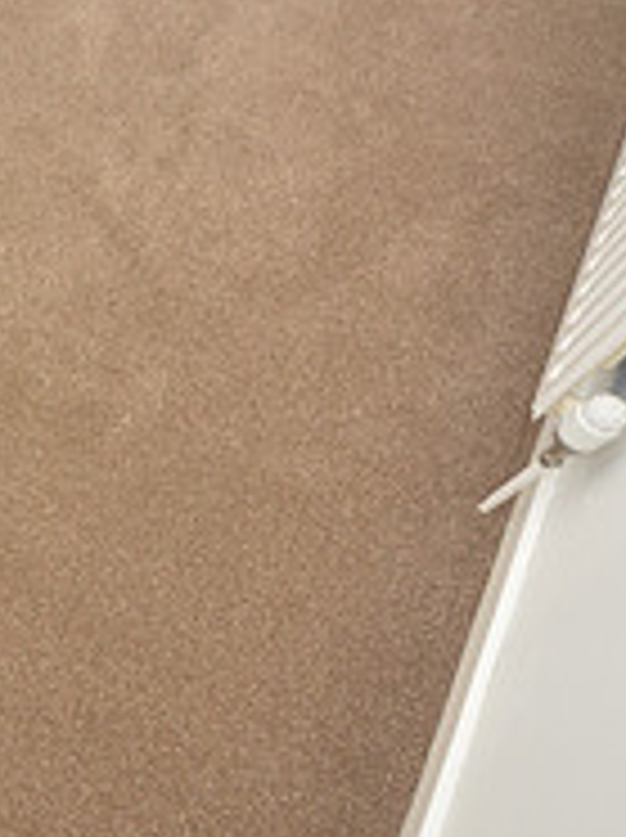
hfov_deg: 32.1
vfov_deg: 51.0
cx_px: -144
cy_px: 331
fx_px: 870
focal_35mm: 36
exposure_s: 1/30
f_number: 5.6
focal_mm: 12
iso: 640
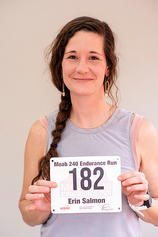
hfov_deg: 16.1
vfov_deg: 23.9
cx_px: 79
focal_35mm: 85
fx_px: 560
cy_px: 118
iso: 200
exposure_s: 1/200
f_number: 3.2
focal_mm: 85
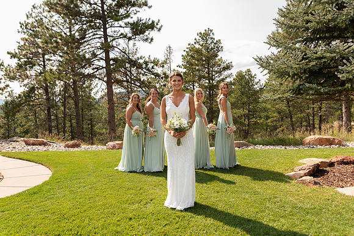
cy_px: 118
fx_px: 285
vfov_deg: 45.0
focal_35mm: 29
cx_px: 177
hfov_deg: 63.6
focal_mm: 29
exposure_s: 1/160
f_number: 4.5
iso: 80
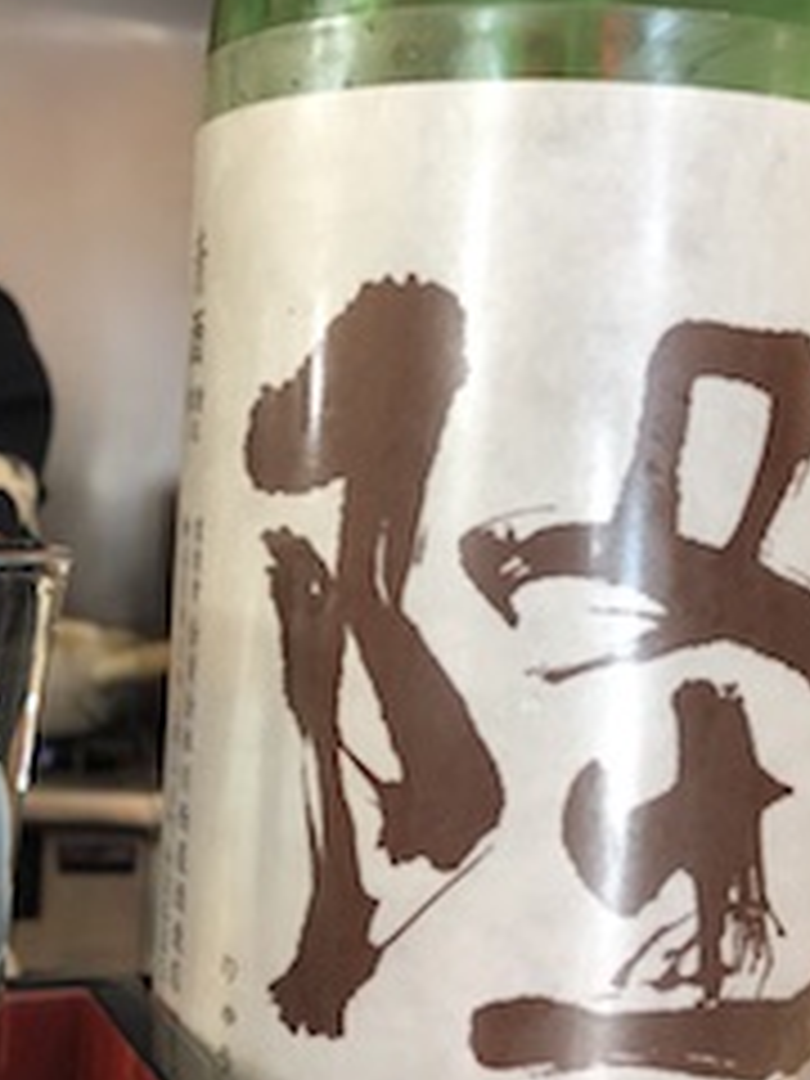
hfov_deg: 26.0
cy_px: 594
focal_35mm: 56
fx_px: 1747
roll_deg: -3.9
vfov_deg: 34.3
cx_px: 279
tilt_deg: -2.8
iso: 125
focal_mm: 3.99
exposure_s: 1/60
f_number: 1.8
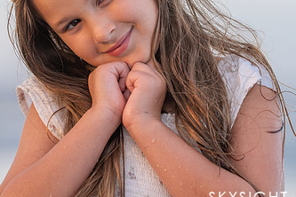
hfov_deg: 4.9
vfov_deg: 3.3
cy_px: 54
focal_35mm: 418
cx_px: 94
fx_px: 3437
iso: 640
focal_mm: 155
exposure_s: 1/200
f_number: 2.8
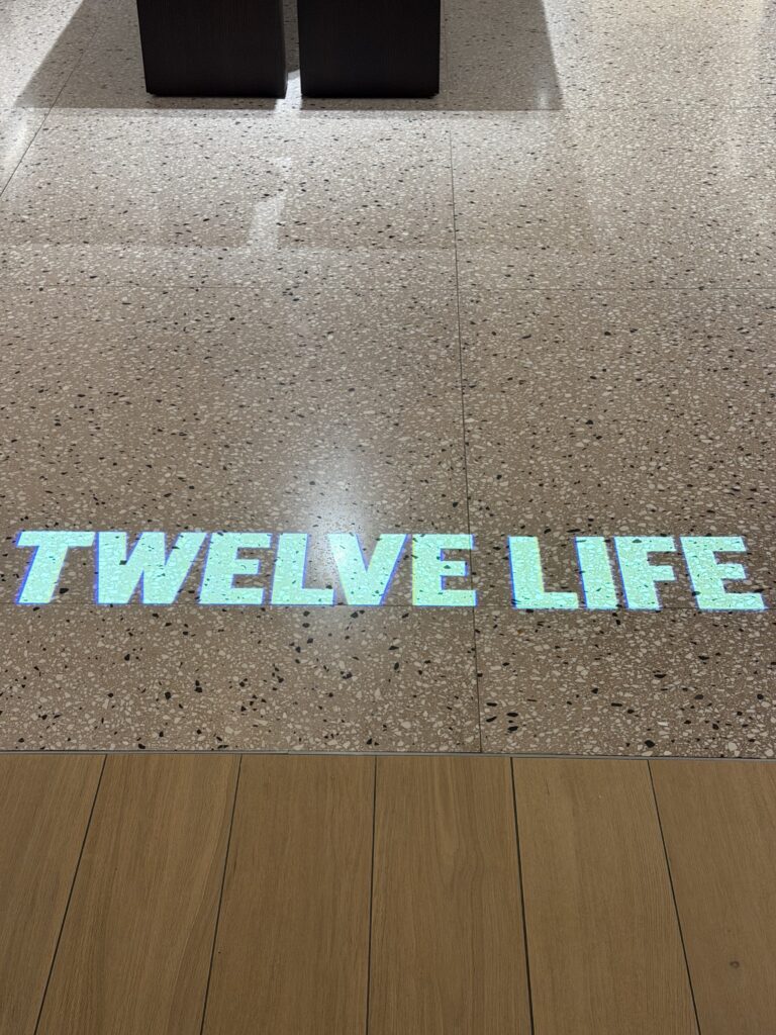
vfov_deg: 39.7
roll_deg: +0.7
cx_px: 388
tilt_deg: -34.8
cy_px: 518
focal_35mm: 48
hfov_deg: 30.3
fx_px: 1435
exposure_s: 1/80
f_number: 1.78
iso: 80
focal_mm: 6.76
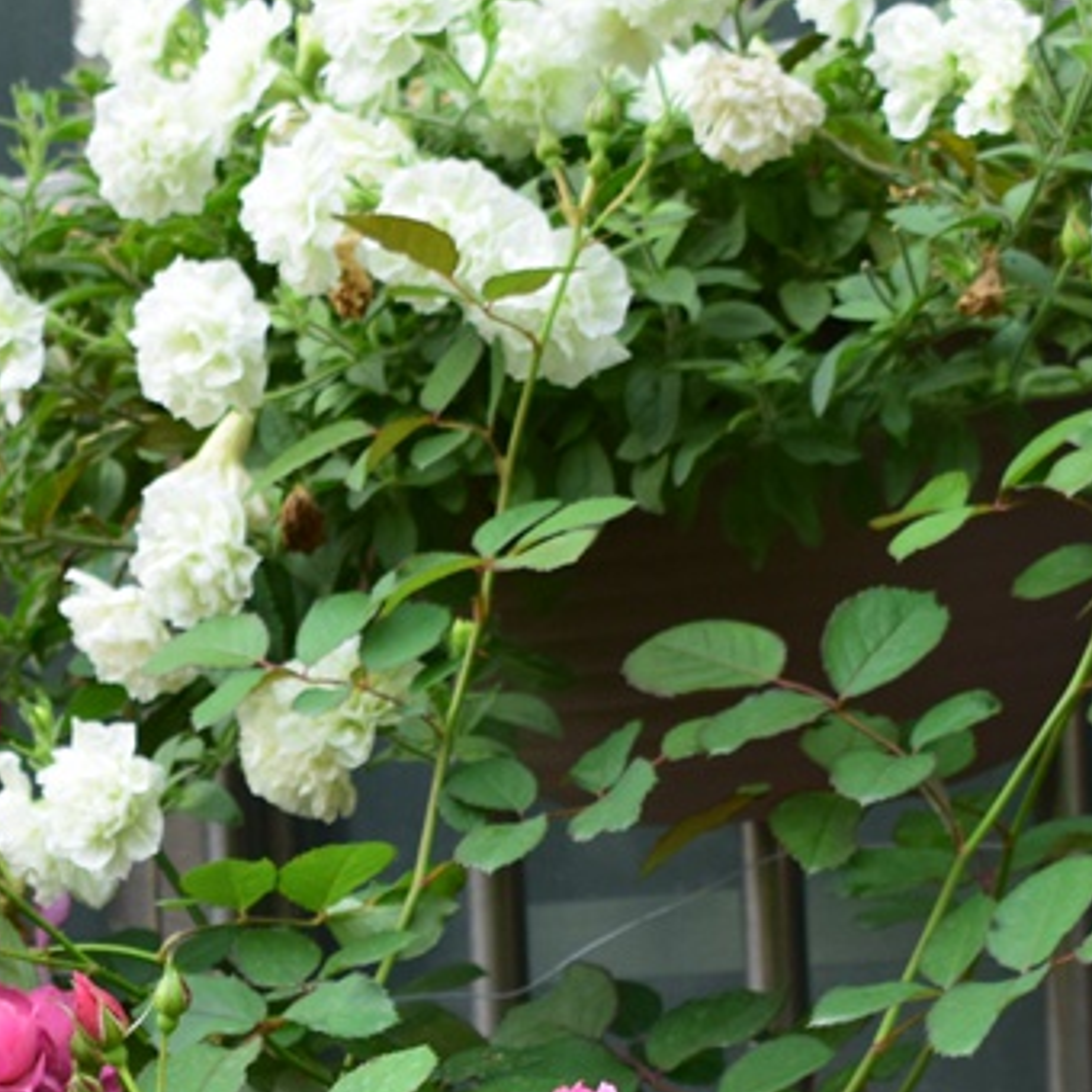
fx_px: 3855
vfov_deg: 16.1
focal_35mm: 108
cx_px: 681
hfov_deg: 16.1
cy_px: 649
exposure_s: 1/80
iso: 400
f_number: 8
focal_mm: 40
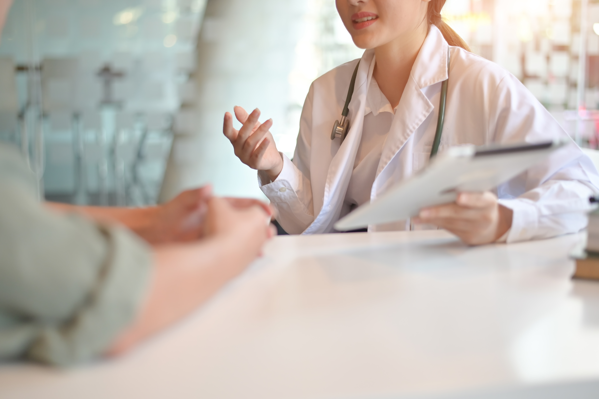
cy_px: 200
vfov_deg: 27.0
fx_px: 831
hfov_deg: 39.6
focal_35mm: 50
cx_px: 300
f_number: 1.8
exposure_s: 1/320
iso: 800
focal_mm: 50
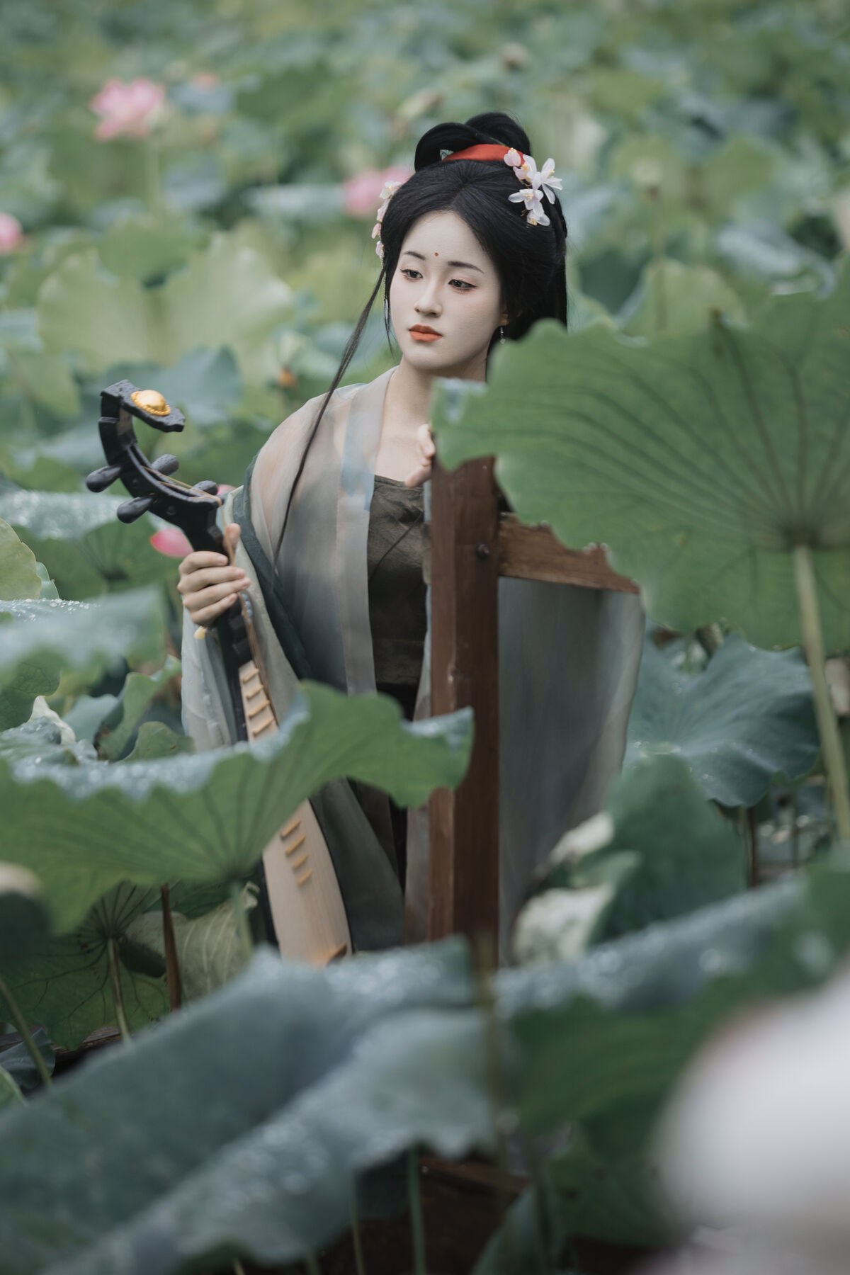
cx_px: 425
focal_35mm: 140
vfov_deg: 14.7
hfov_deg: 9.8
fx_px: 4958
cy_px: 638
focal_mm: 140
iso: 100
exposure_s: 1/800
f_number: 2.8
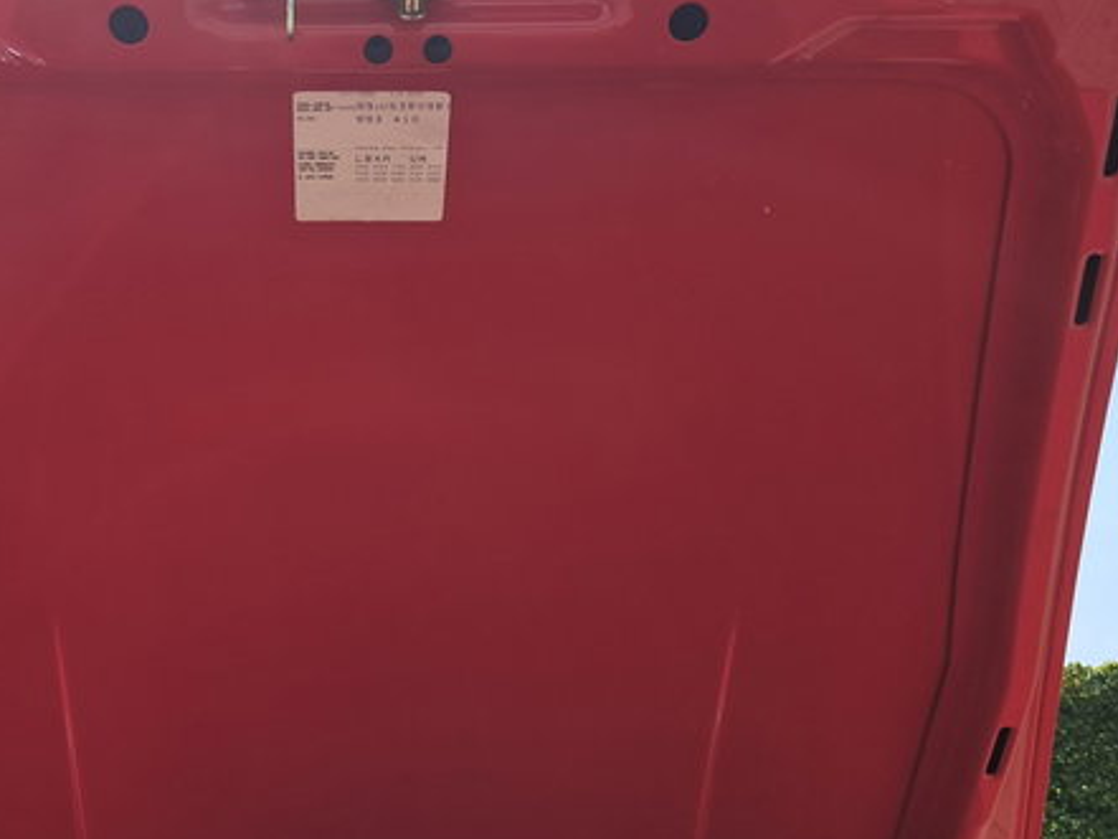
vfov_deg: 30.8
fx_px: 1518
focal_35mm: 47
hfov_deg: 39.8
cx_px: 350
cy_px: 504
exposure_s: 1/689
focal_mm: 4
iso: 50
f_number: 1.8
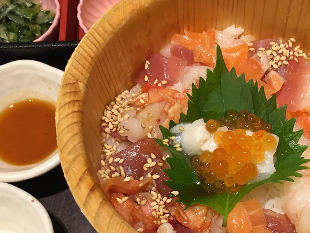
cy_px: 152
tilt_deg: -66.2
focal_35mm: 53
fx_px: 475
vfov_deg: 27.4
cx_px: 204
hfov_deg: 35.9
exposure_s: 1/30
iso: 32
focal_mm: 4.15
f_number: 2.2
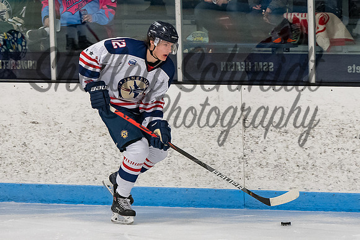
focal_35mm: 360
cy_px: 135
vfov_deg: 3.8
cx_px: 173
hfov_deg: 5.7
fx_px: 3599
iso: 2500
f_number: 3.5
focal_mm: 130
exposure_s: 1/800
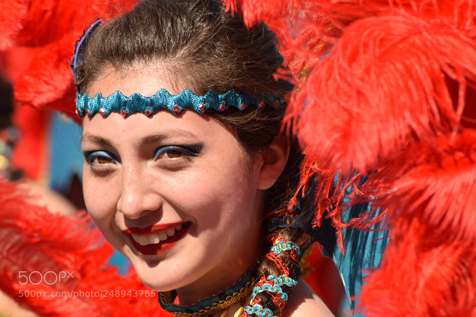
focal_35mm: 292
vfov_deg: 4.7
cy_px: 158
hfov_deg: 7.0
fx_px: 3866
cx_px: 238
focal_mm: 195
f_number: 11
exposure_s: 1/500
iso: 200
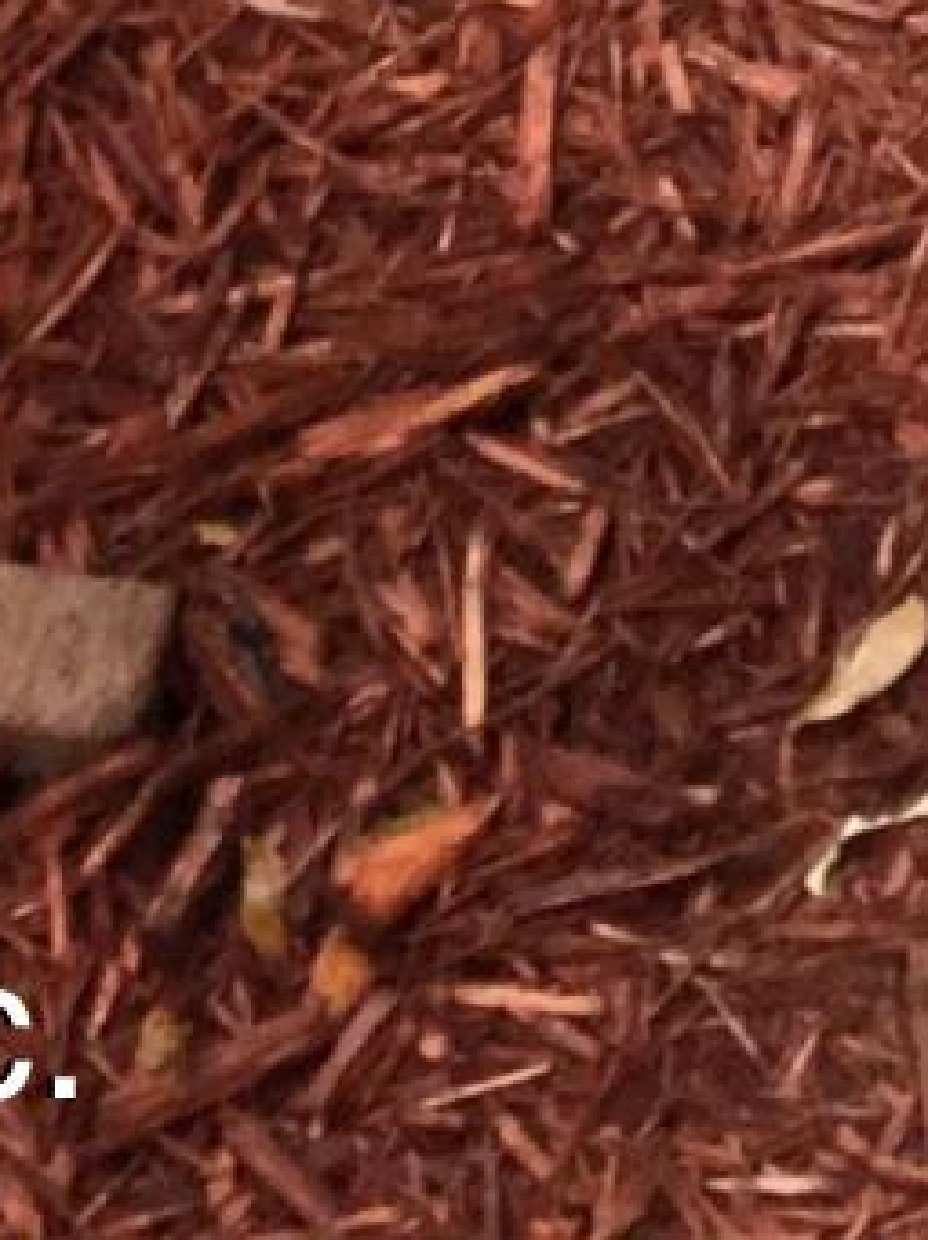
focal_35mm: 182
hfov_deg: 8.1
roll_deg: +2.7
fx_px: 6518
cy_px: -2335
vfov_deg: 9.0
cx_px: 884
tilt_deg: -22.0
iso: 32
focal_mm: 3.3
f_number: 2.4
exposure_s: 1/60
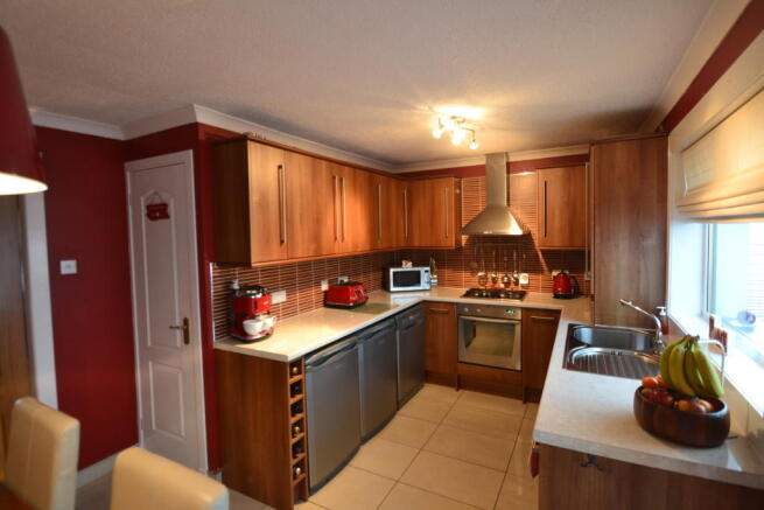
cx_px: 382
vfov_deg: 69.7
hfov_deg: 92.4
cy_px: 255
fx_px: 366
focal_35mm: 17
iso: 800
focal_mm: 11.5
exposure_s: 1/30
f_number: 3.5
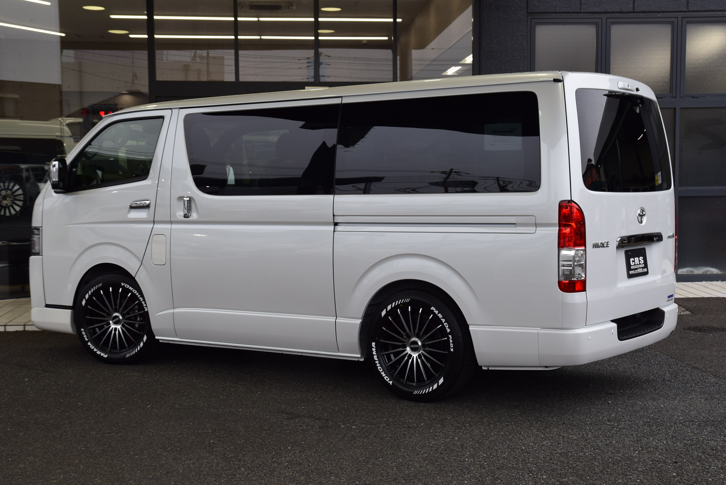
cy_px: 242
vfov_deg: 25.8
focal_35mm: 52
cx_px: 363
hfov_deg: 37.8
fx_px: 1060
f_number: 10
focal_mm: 35
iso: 400
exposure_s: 1/200
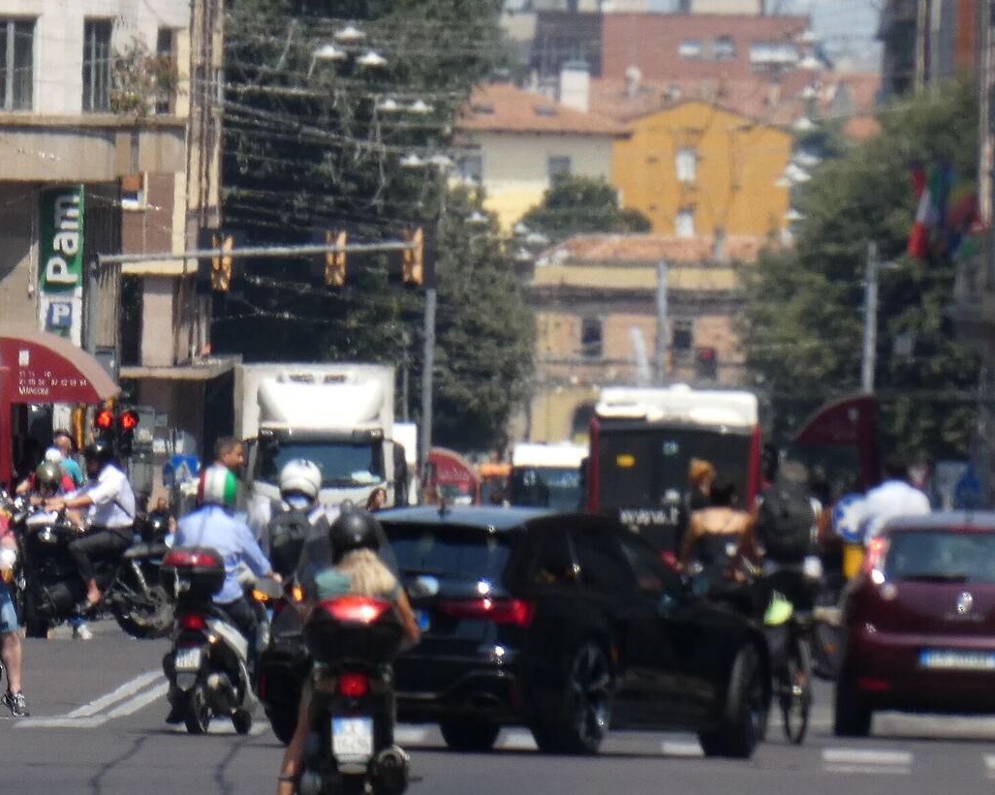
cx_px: 328
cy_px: 183
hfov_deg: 1.9
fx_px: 29558
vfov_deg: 1.5
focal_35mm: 1004
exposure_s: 1/400
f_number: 5.6
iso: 80
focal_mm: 78.8
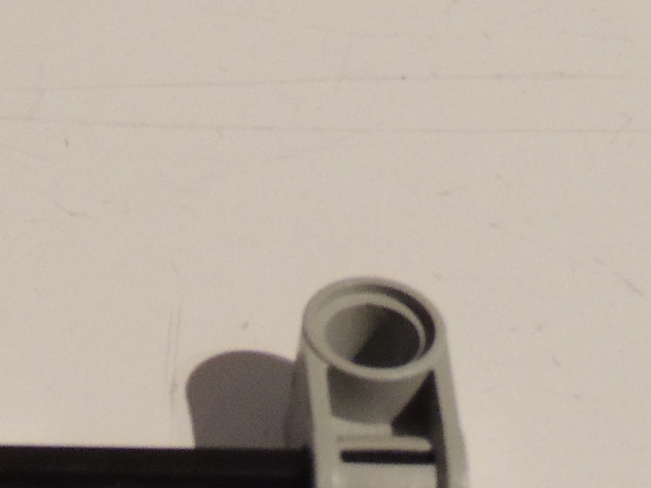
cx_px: 42
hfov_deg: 8.1
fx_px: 4569
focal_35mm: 243
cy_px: 919
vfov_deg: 6.0
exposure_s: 1/15
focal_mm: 9.8
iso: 500
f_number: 3.7
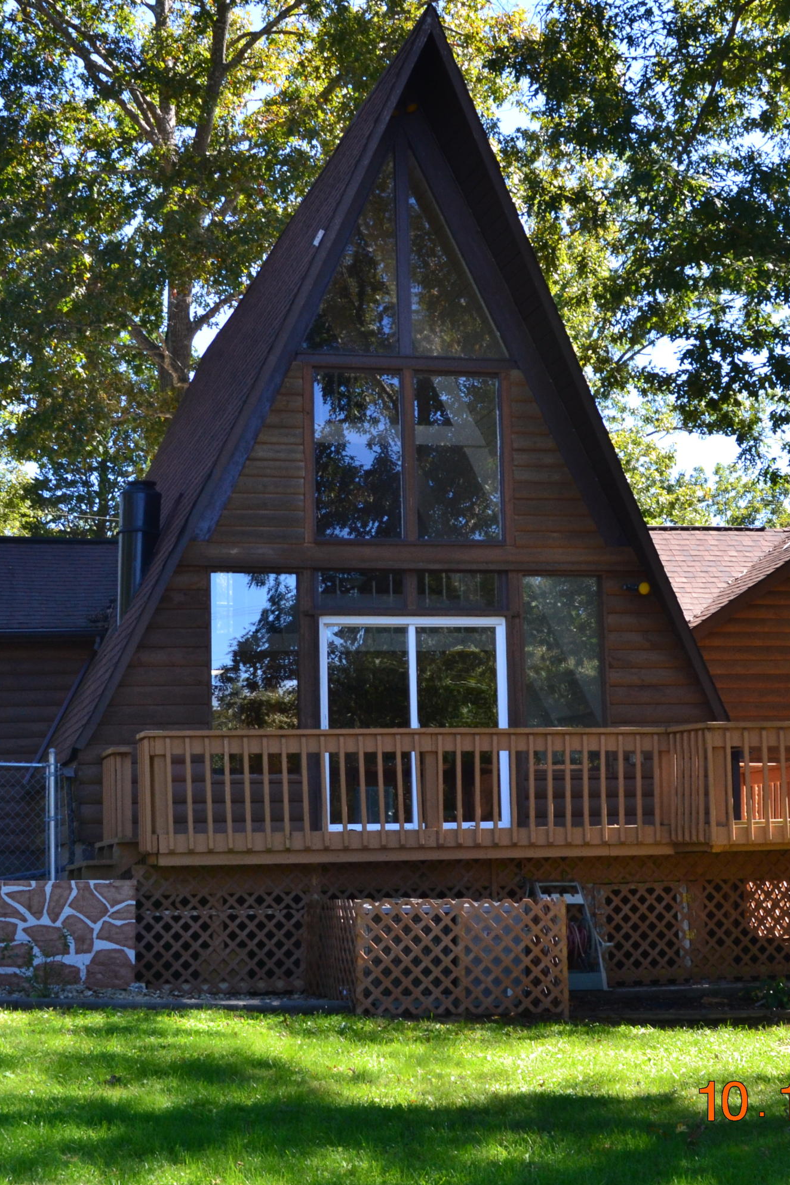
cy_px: 596
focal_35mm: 66
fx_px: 2165
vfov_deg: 30.6
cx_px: 403
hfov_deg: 20.7
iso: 400
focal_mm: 29
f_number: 9
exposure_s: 1/125
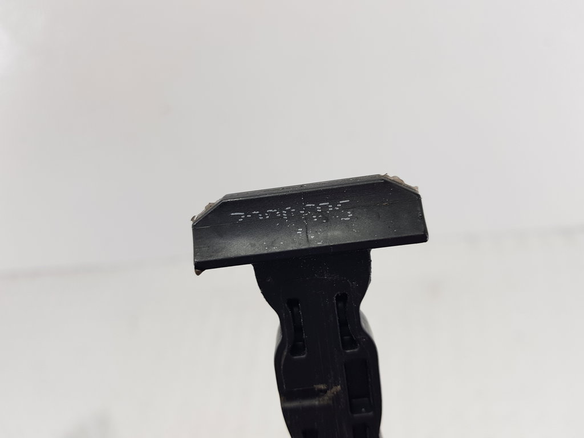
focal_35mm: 26
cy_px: 219
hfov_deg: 67.3
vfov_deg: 53.1
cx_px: 292
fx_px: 439
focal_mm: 4.2
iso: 50
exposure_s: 1/100
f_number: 1.7
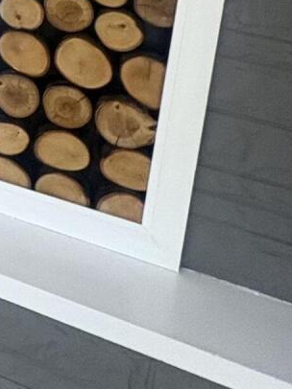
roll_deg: -4.0
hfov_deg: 14.2
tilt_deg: -6.3
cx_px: -413
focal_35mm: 69
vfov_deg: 23.4
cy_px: -171
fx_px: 777
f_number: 2.2
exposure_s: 1/60
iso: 320
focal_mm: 2.22
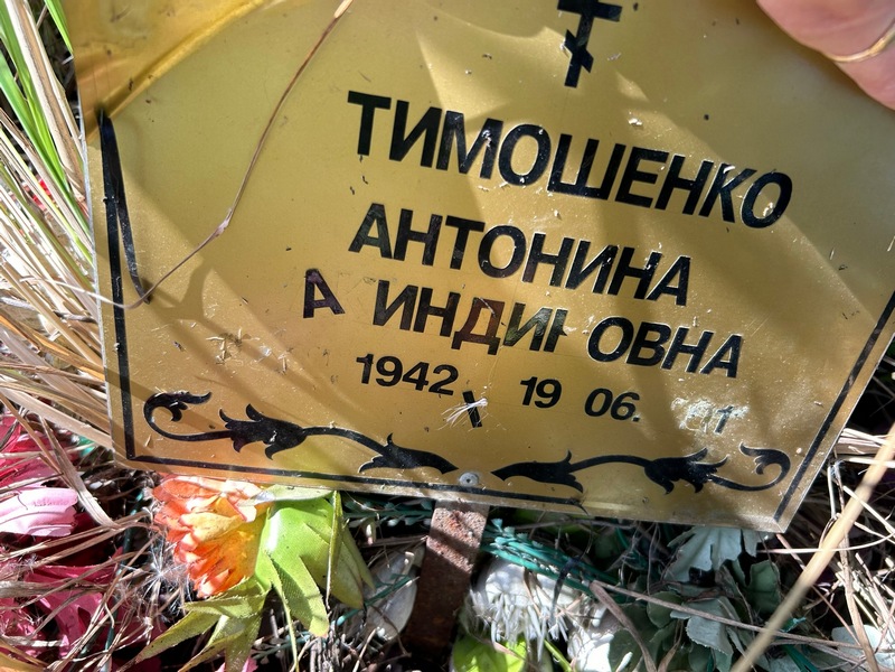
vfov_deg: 53.1
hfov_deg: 67.3
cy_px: 336
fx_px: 672
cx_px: 448
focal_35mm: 26
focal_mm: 5.7
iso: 50
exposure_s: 1/366
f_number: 1.5
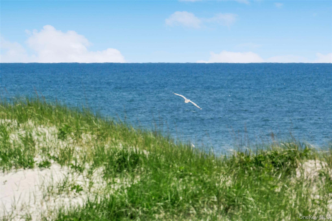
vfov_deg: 2.3
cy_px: 110
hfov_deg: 3.4
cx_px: 166
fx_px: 5530
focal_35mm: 600
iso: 200
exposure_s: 1/1250
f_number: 11
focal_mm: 400
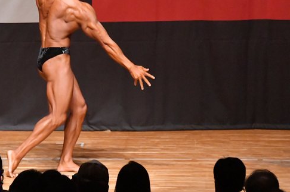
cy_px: 75
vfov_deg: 3.8
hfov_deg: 5.7
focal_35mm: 359
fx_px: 2889
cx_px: 63
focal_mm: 150
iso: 12800
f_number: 5.6
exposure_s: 1/400
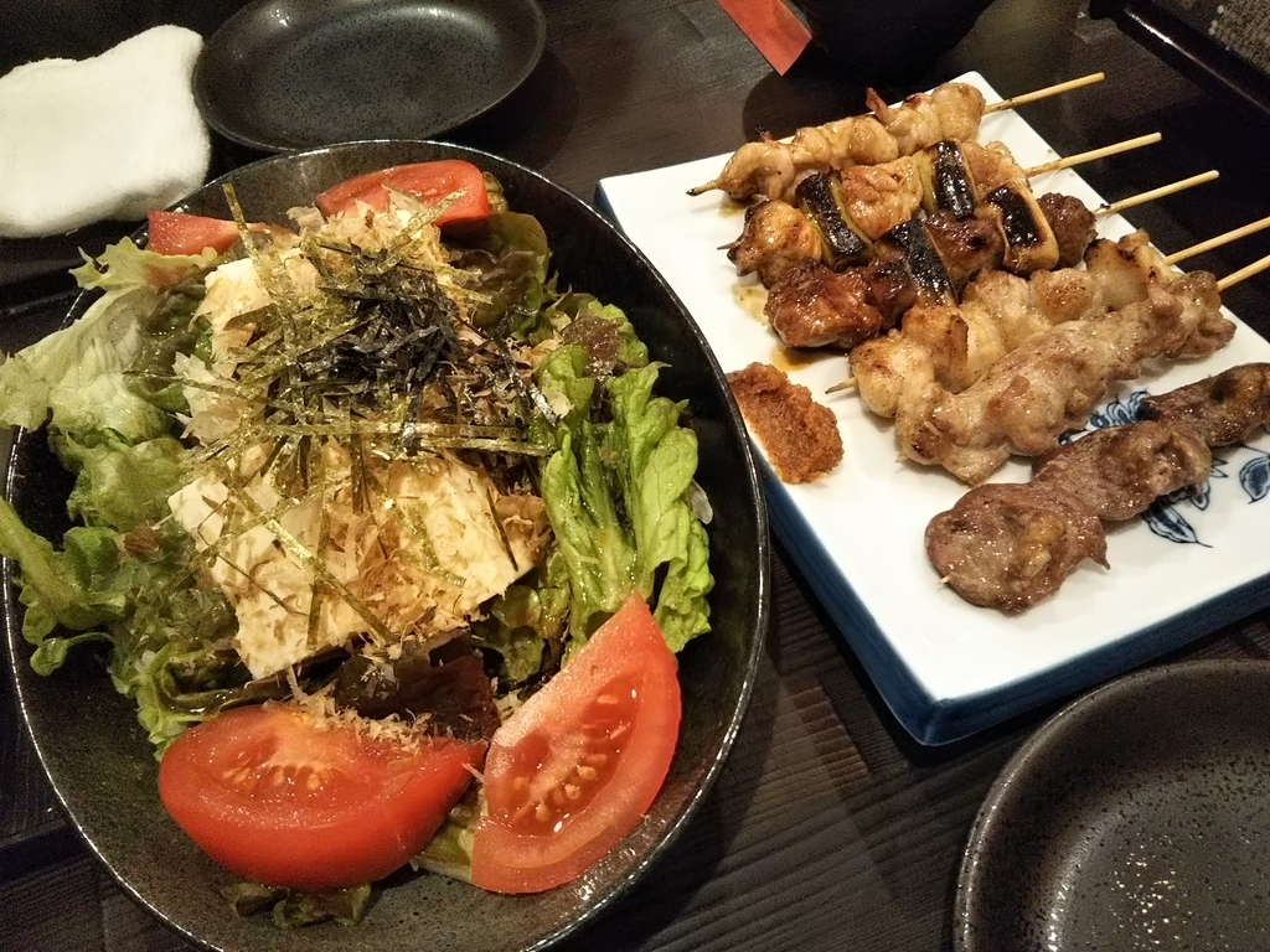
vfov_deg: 46.8
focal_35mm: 30
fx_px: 1101
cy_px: 476
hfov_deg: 60.0
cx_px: 635
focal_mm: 4
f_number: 2.2
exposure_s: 1/33
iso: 320
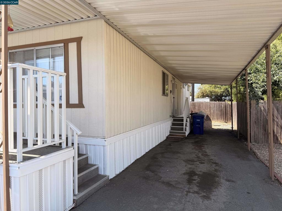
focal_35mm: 24
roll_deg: +0.7
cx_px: 141
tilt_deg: +0.7
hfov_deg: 71.6
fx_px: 196
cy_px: 106
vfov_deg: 56.8
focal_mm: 6.76
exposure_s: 1/1437
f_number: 1.78
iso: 80
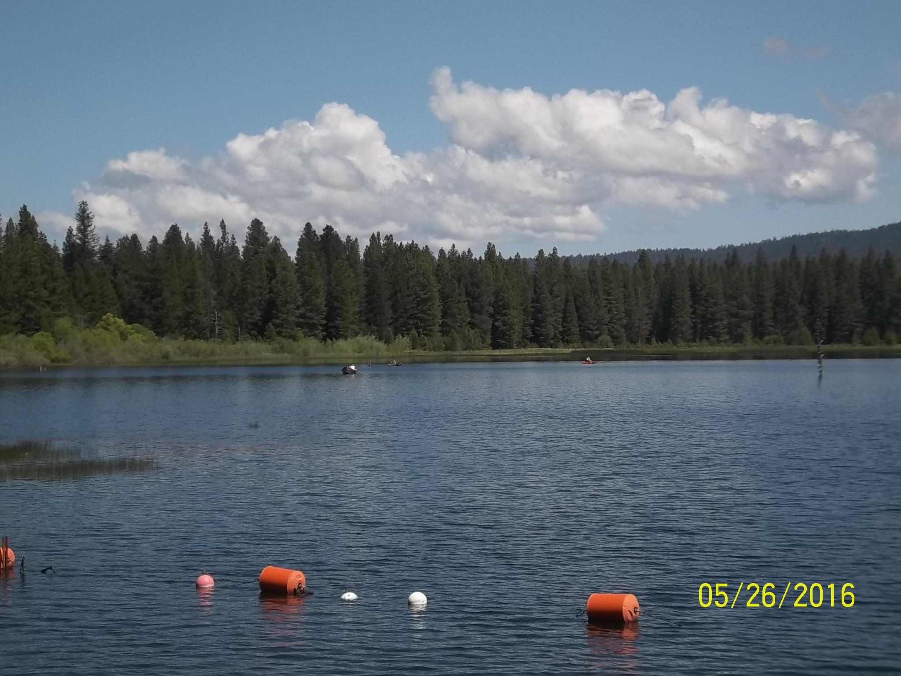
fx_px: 1926
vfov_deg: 19.9
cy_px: 338
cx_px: 450
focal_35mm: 74
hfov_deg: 26.3
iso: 80
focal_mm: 13.2
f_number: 9.8
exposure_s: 1/250
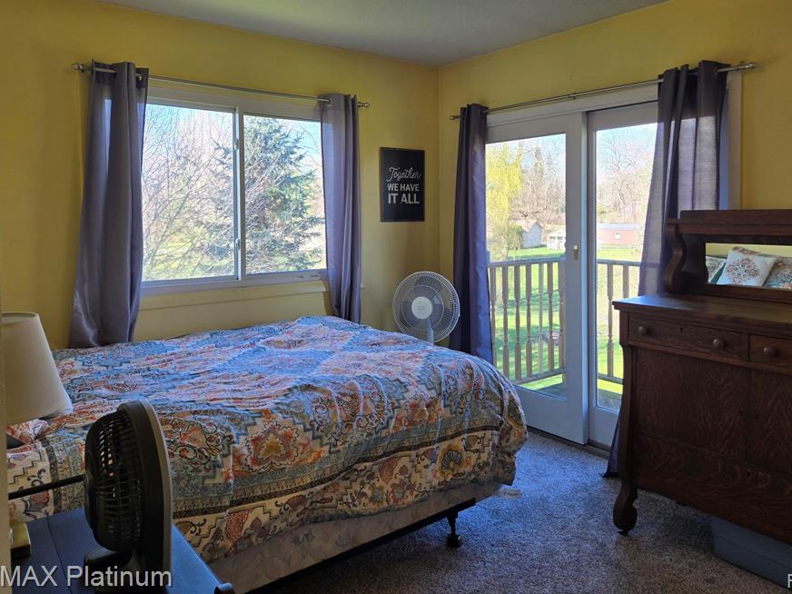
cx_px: 414
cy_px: 247
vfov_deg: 51.1
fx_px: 618
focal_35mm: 27
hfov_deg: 65.3
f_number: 1.8
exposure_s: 1/120
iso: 40
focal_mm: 5.4
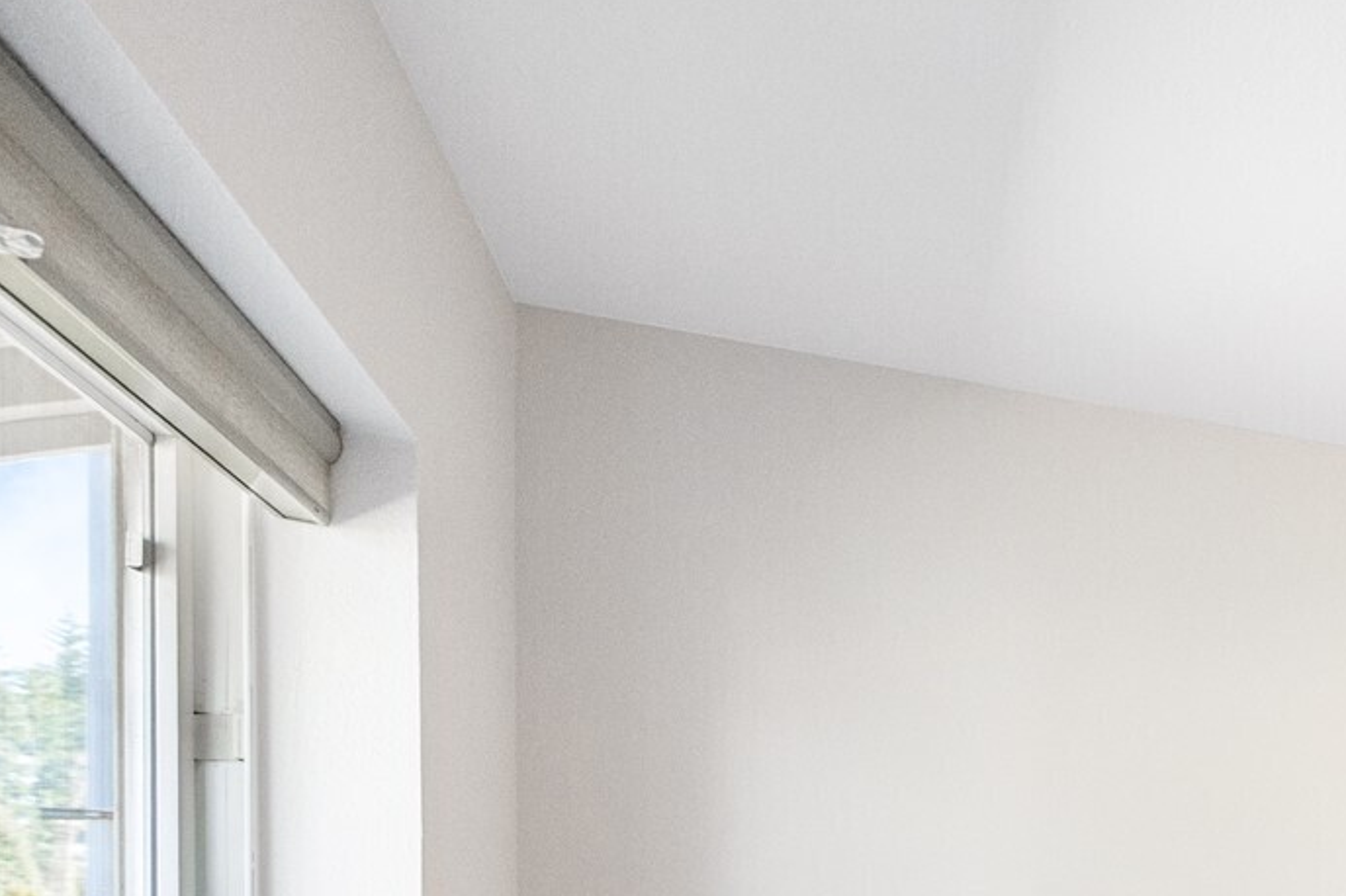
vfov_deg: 32.6
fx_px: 1383
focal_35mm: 37
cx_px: 1581
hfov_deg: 39.2
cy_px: 920
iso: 1600
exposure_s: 1/160
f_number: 6.3
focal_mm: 15
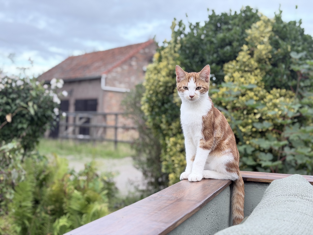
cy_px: 118
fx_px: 434
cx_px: 156
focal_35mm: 48
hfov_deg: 39.7
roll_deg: -1.2
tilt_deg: +1.4
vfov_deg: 30.3
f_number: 1.78
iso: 80
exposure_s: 1/420
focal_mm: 6.76
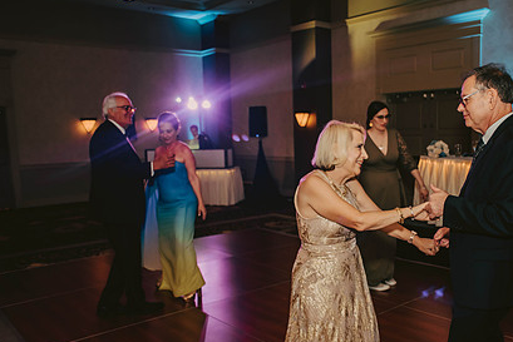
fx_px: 485
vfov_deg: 38.8
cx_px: 319
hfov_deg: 55.2
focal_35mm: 34
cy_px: 200
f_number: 2.8
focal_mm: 24
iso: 800
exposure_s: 1/125
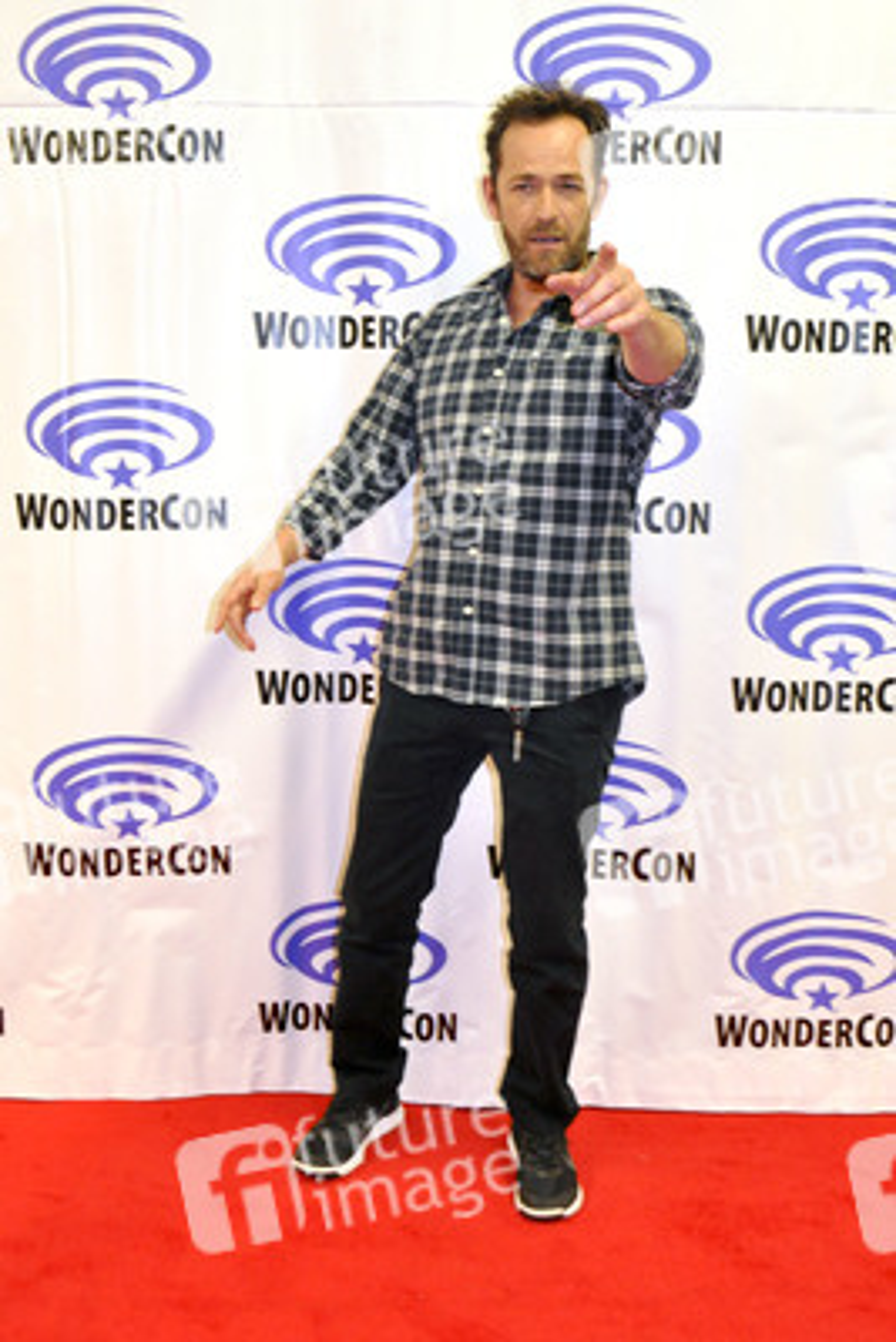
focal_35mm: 36
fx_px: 1343
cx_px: 448
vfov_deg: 53.1
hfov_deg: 36.9
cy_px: 671
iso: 1000
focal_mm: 24
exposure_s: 1/60
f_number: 4.5
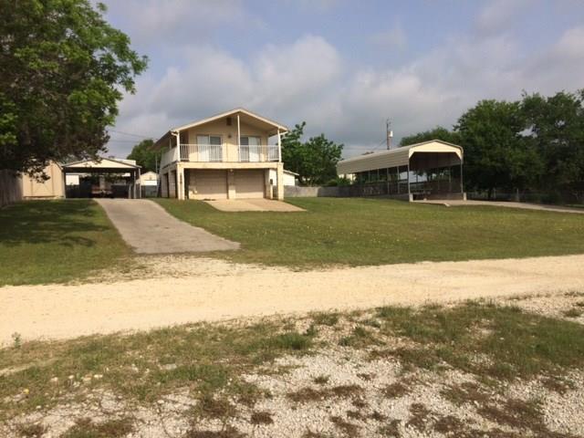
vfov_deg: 48.2
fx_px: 489
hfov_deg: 61.7
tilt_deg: -3.5
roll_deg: +2.9
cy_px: 219
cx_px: 292
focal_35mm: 29
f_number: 2.2
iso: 32
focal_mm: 4.15
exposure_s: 1/3425
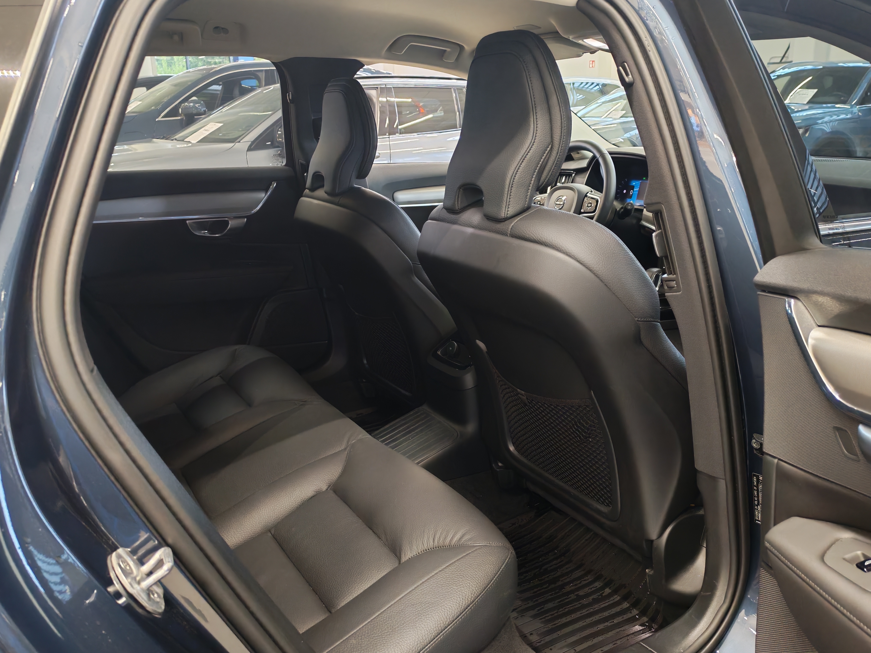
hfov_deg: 60.0
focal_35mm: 30
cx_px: 436
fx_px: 755
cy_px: 326
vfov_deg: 46.8
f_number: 1.9
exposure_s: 1/50
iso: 1319
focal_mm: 6.12
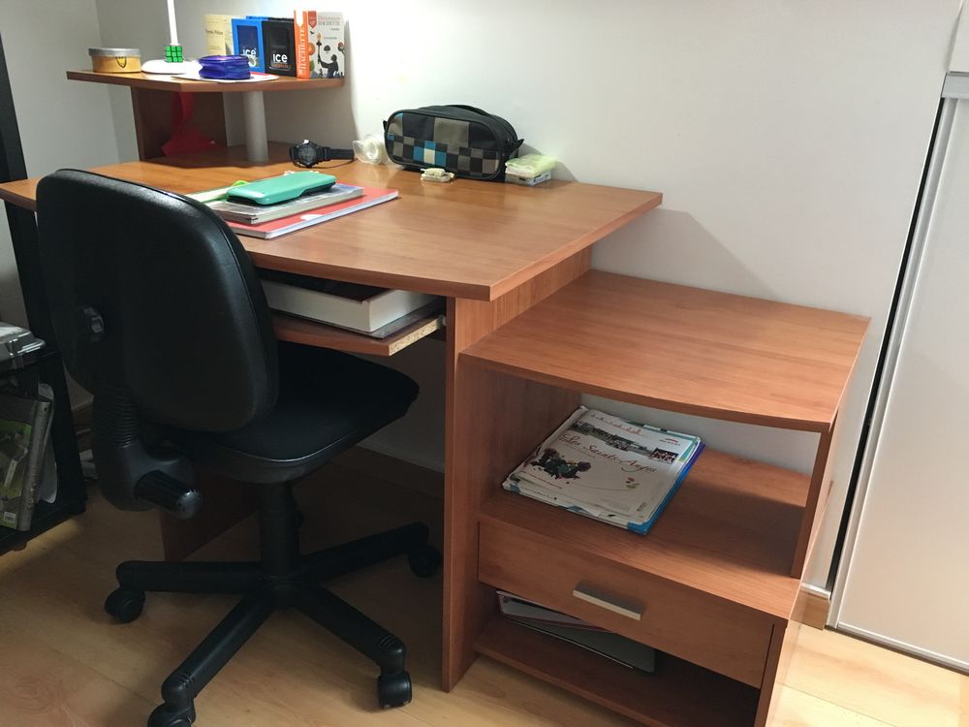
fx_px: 812
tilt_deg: -22.7
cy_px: 364
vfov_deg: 48.2
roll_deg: -2.1
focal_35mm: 29
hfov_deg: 61.7
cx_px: 484
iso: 200
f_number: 2.2
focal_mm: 4.15
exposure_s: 1/17
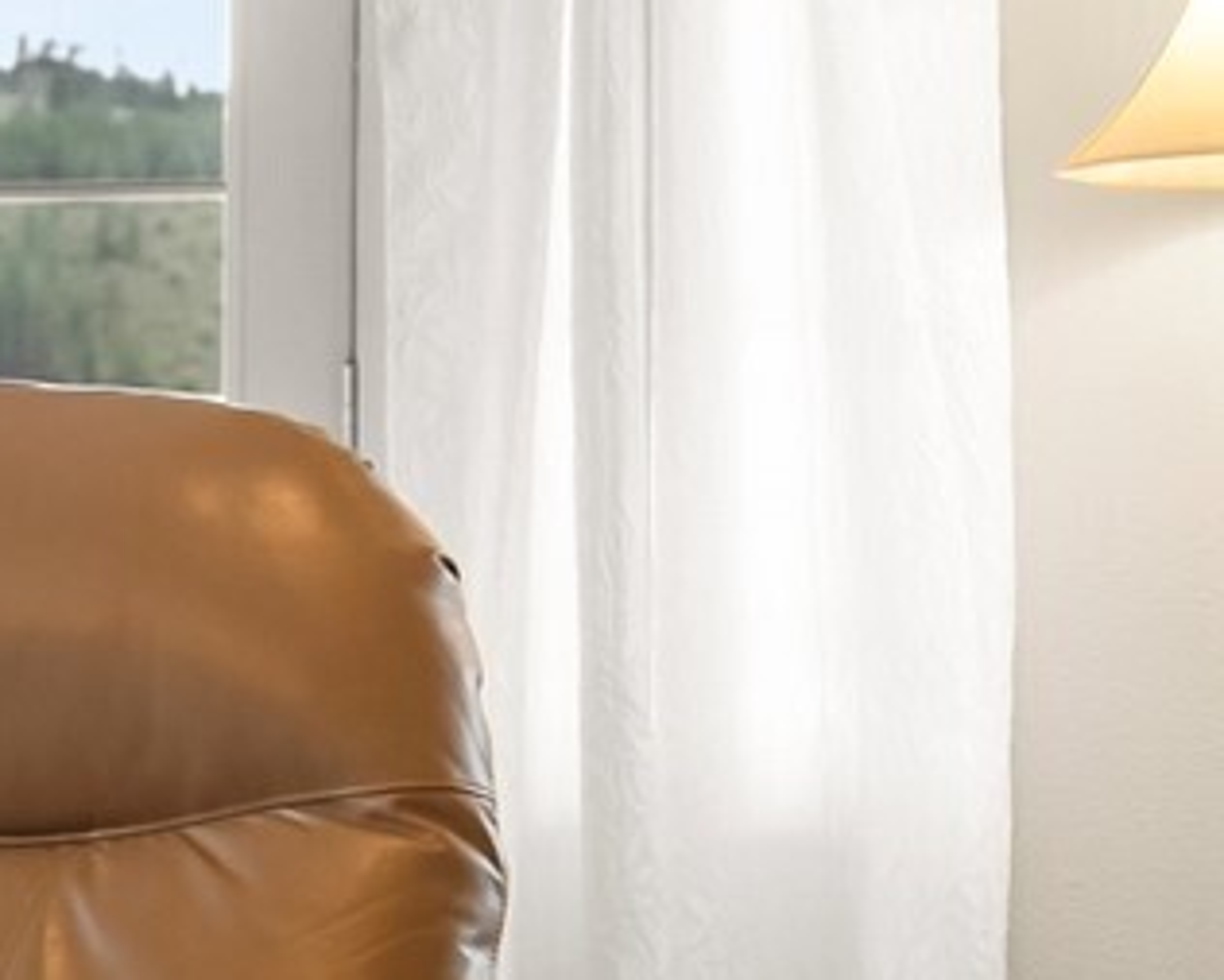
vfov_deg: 12.8
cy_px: 426
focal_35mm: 121
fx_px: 4385
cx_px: -1598
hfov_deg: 12.7
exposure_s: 1/15
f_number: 2.8
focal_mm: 24
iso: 400
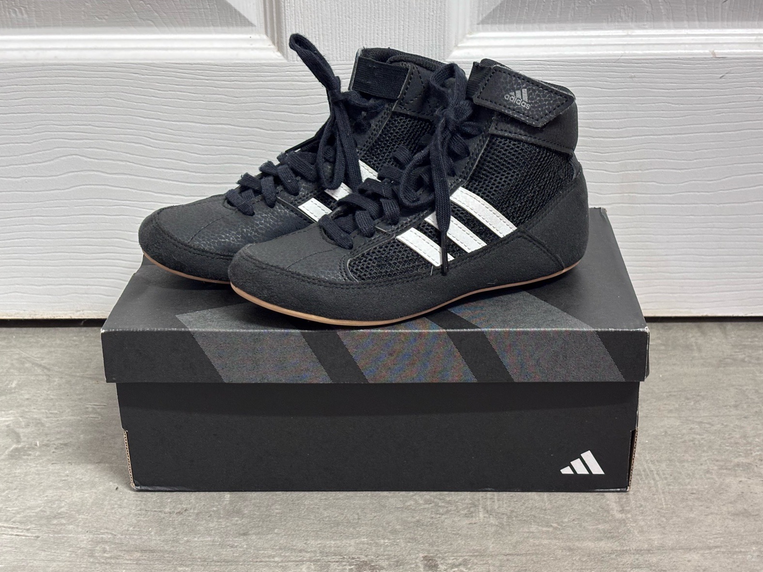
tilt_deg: -25.3
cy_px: 289
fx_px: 1168
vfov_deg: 27.5
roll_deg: +0.7
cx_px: 380
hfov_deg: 36.2
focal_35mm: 53
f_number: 1.6
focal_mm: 5.96
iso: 125
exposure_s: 1/33
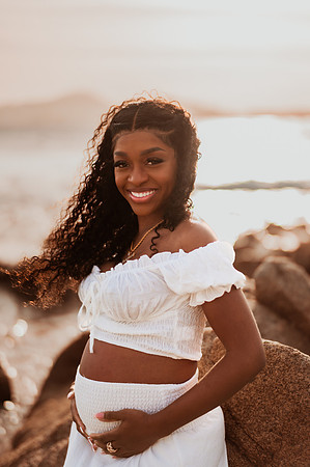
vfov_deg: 34.5
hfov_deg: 23.3
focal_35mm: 58
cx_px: 155
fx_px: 751
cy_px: 234
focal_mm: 58
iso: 125
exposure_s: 1/8000
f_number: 1.4
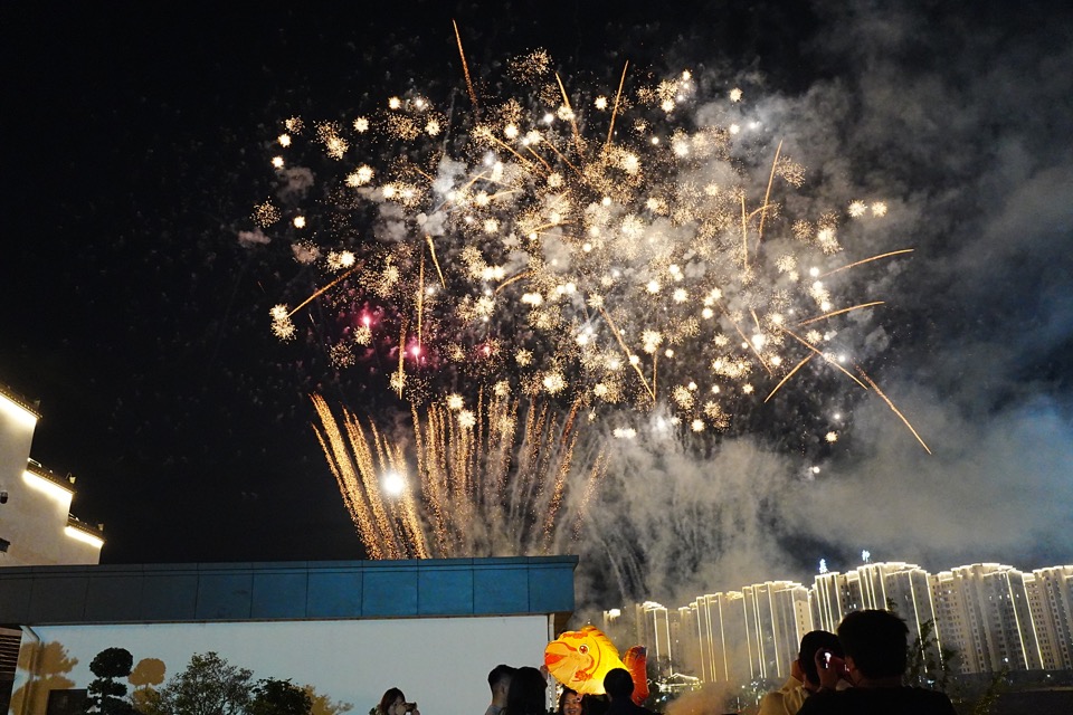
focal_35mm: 29
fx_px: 864
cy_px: 358
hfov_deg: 63.7
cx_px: 536
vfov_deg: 45.0
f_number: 3.5
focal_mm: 29
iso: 10000
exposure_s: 1/60
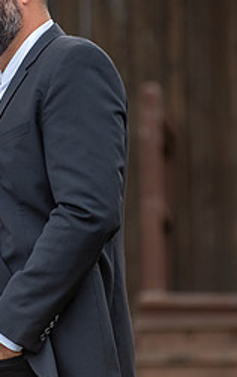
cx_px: -95
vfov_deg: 3.8
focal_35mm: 546
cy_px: 132
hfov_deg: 2.4
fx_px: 5630
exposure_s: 1/160
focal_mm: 180
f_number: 3.5
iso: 250
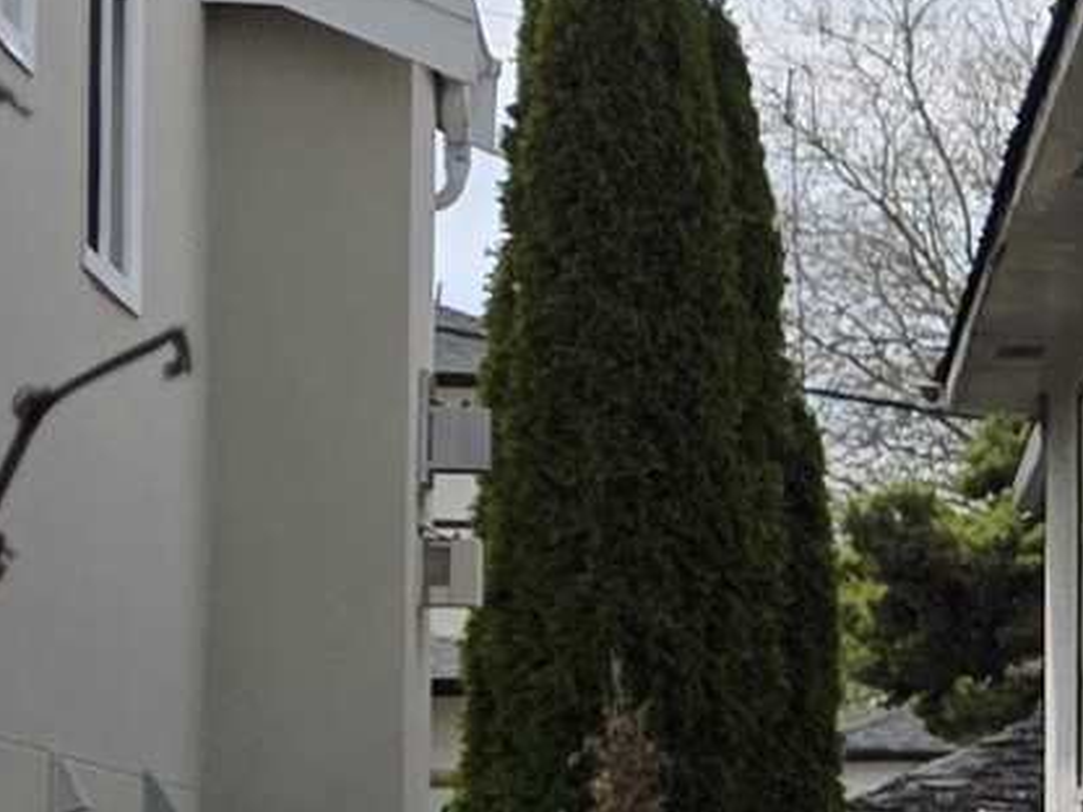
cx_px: 3262
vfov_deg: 8.7
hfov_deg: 9.2
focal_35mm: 170
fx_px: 5319
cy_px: 690
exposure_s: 1/6355
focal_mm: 6.3
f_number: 1.7
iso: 80
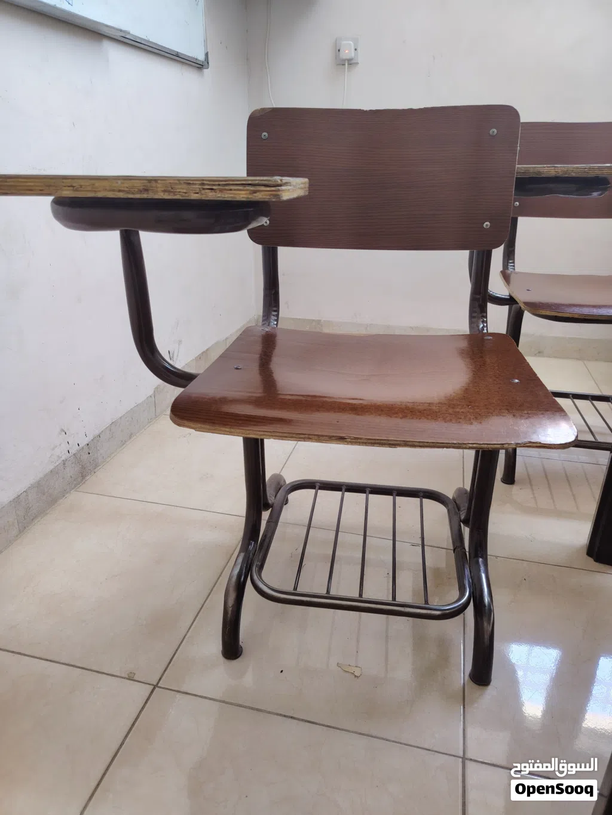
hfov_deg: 56.8
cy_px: 408
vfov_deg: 71.6
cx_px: 306
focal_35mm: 24
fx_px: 566
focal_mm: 5.25
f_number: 1.75
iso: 672
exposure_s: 1/33.3
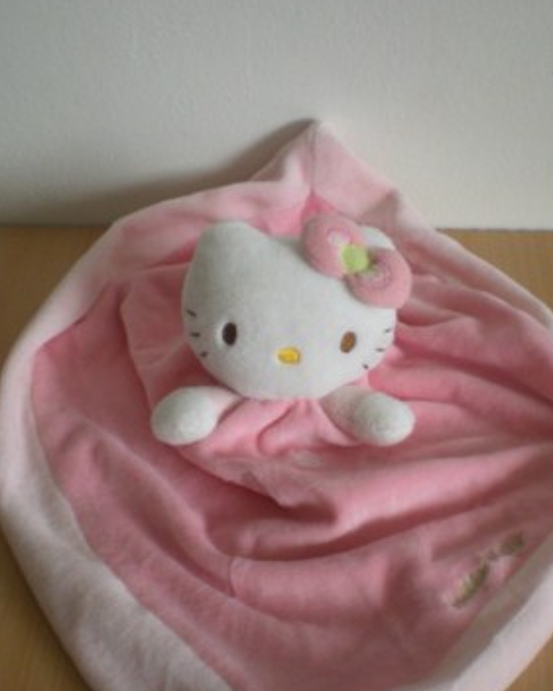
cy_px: 362
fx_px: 1125
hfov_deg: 27.6
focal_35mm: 55
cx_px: 297
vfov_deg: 34.1
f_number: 3.1
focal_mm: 6.3
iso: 200
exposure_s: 1/16.8
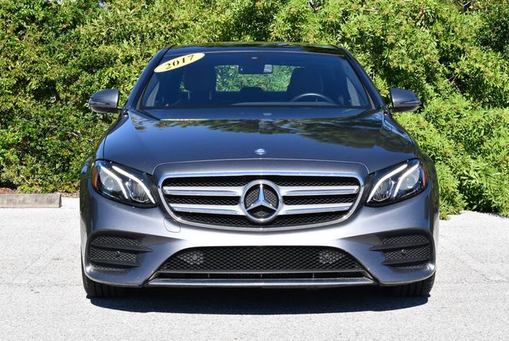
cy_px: 170
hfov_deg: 23.1
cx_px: 254
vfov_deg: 15.6
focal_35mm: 88
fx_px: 1245
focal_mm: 44
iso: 125
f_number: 8
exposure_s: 1/250
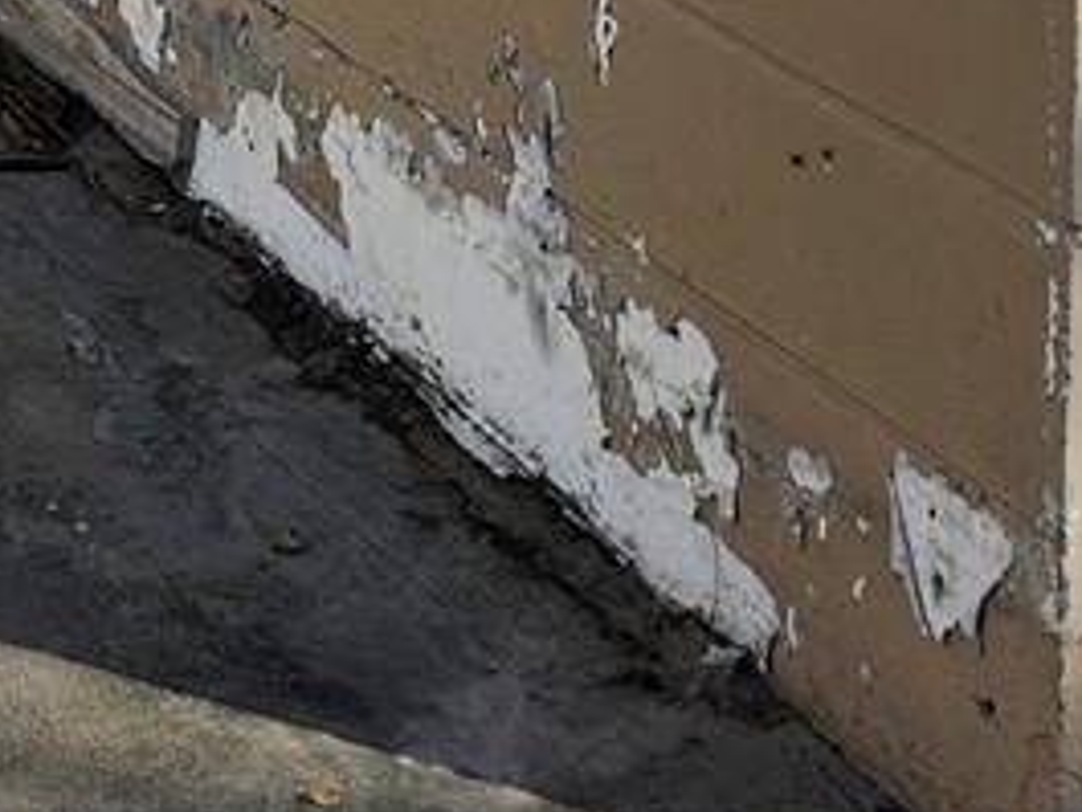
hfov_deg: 13.8
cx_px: -233
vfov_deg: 9.7
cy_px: -992
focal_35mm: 139
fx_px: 4347
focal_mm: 5.54
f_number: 1.8
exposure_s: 1/1176
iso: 25
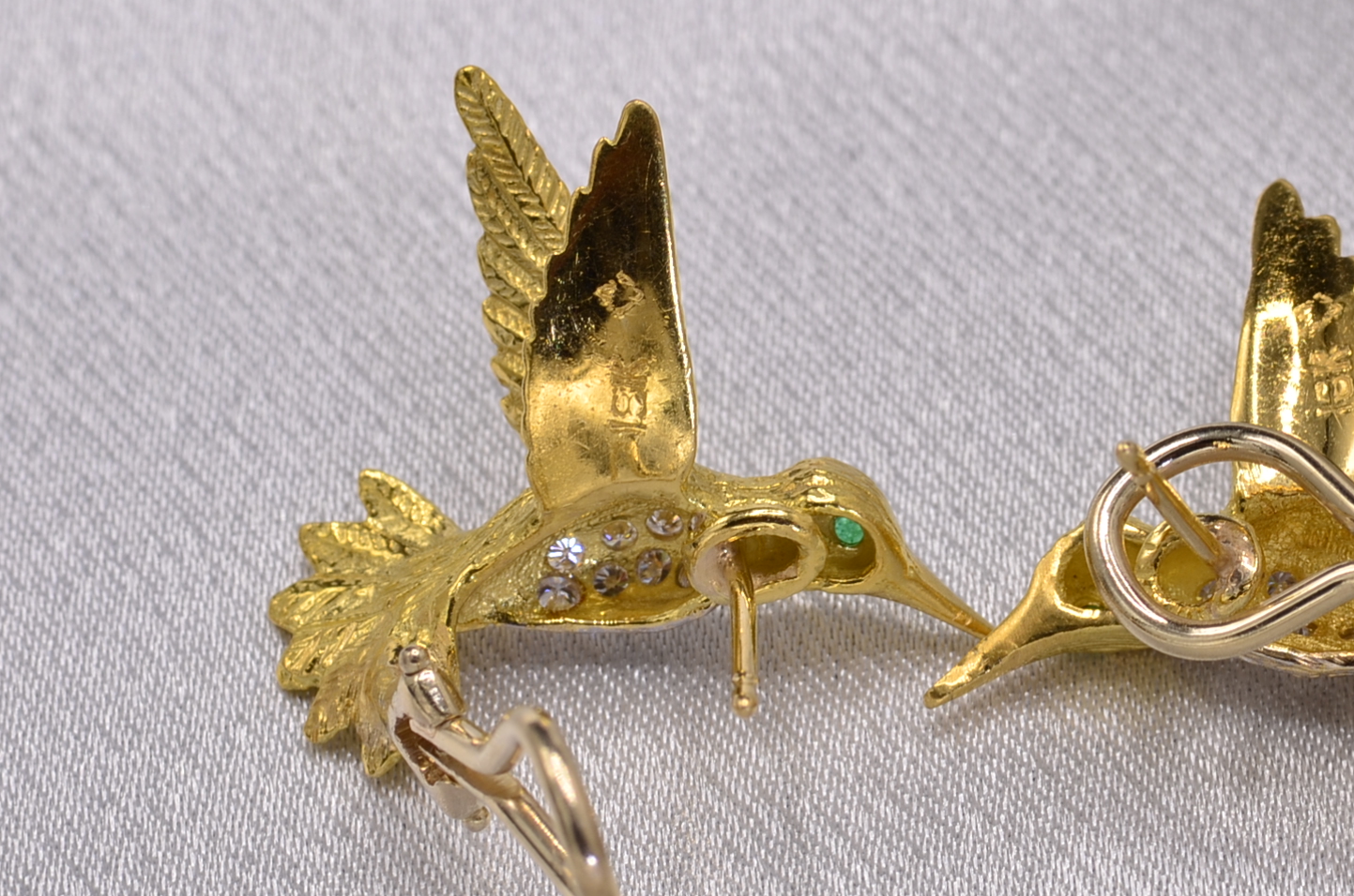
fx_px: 10092
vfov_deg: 5.1
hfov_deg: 7.7
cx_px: 983
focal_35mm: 269
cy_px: 562
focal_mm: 105
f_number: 18
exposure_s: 1/25
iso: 100
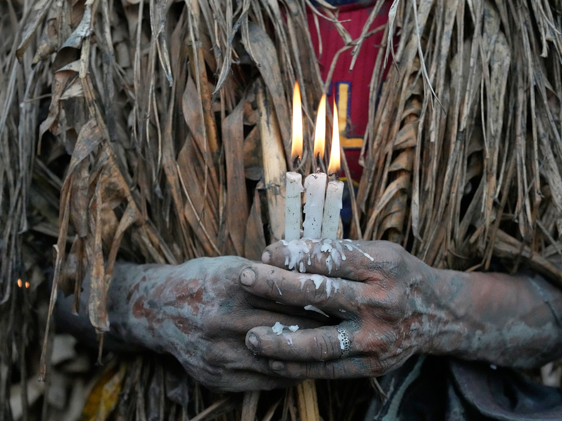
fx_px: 893
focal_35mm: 55
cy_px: 210
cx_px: 304
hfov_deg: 34.9
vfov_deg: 26.6
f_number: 5
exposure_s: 1/4000
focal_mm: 50
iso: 10000
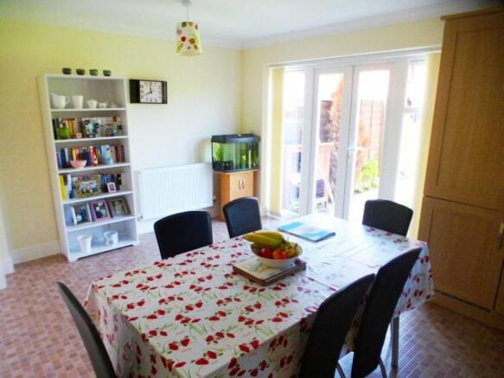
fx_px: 349
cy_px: 189
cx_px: 252
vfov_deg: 56.8
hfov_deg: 71.6
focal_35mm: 24
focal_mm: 4.3
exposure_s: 1/60
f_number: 3.3
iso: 200
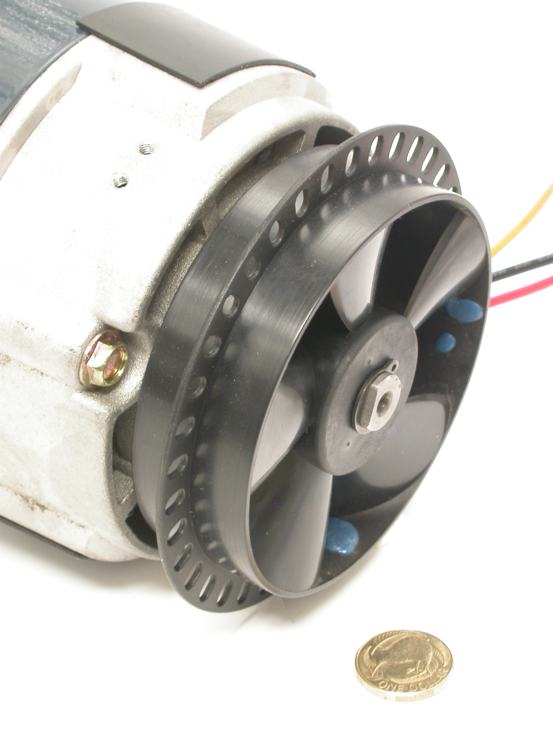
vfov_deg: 12.7
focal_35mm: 155
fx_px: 3301
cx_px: 278
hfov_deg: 9.6
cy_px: 369
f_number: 5.8
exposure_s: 1/5
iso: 100
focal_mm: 32
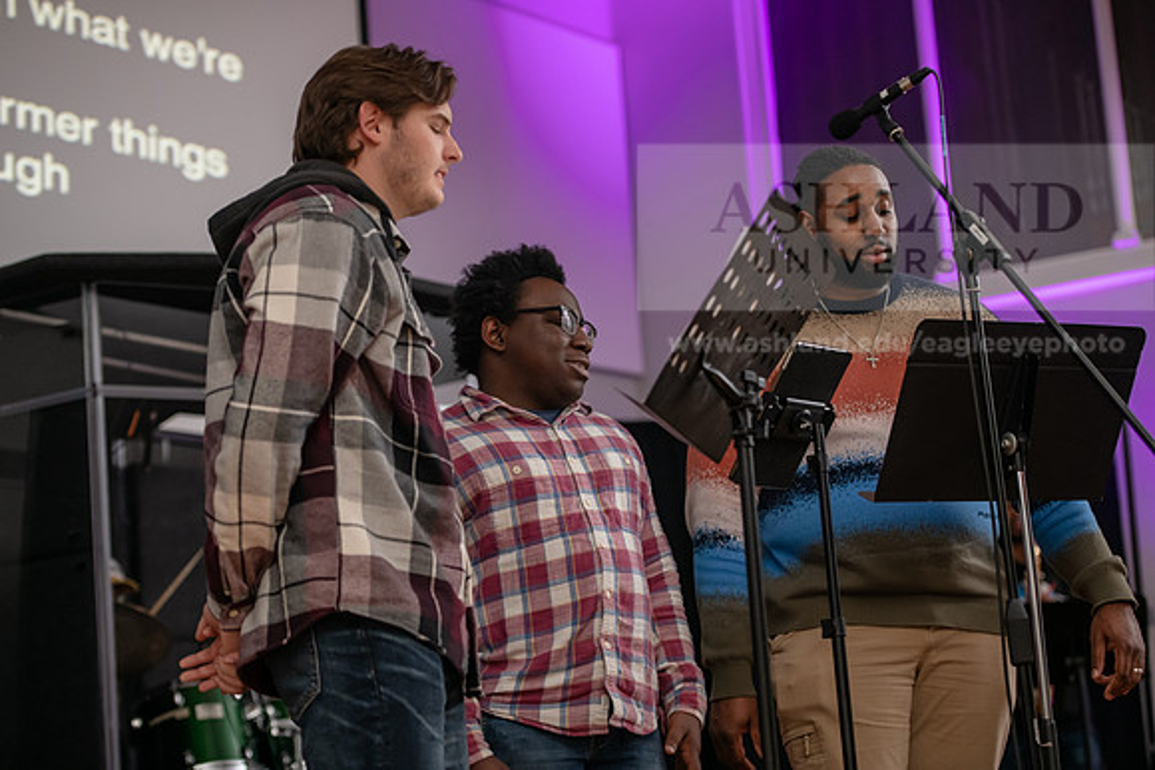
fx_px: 2631
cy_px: 385
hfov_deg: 24.8
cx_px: 578
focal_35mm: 82
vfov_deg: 16.7
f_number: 3.2
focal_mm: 82
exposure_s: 1/60
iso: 1600
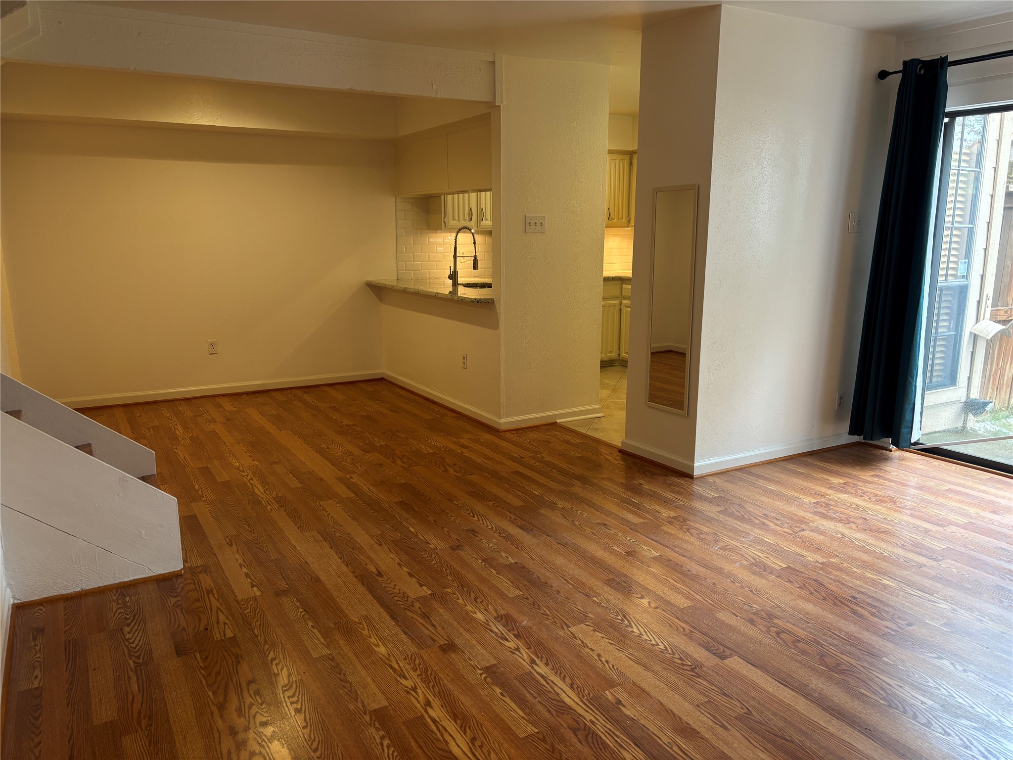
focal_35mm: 26
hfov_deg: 67.3
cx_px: 506
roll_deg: +0.1
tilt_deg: -12.3
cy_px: 380
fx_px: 761
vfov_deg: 53.1
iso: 100
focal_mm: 5.96
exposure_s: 1/60
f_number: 1.6
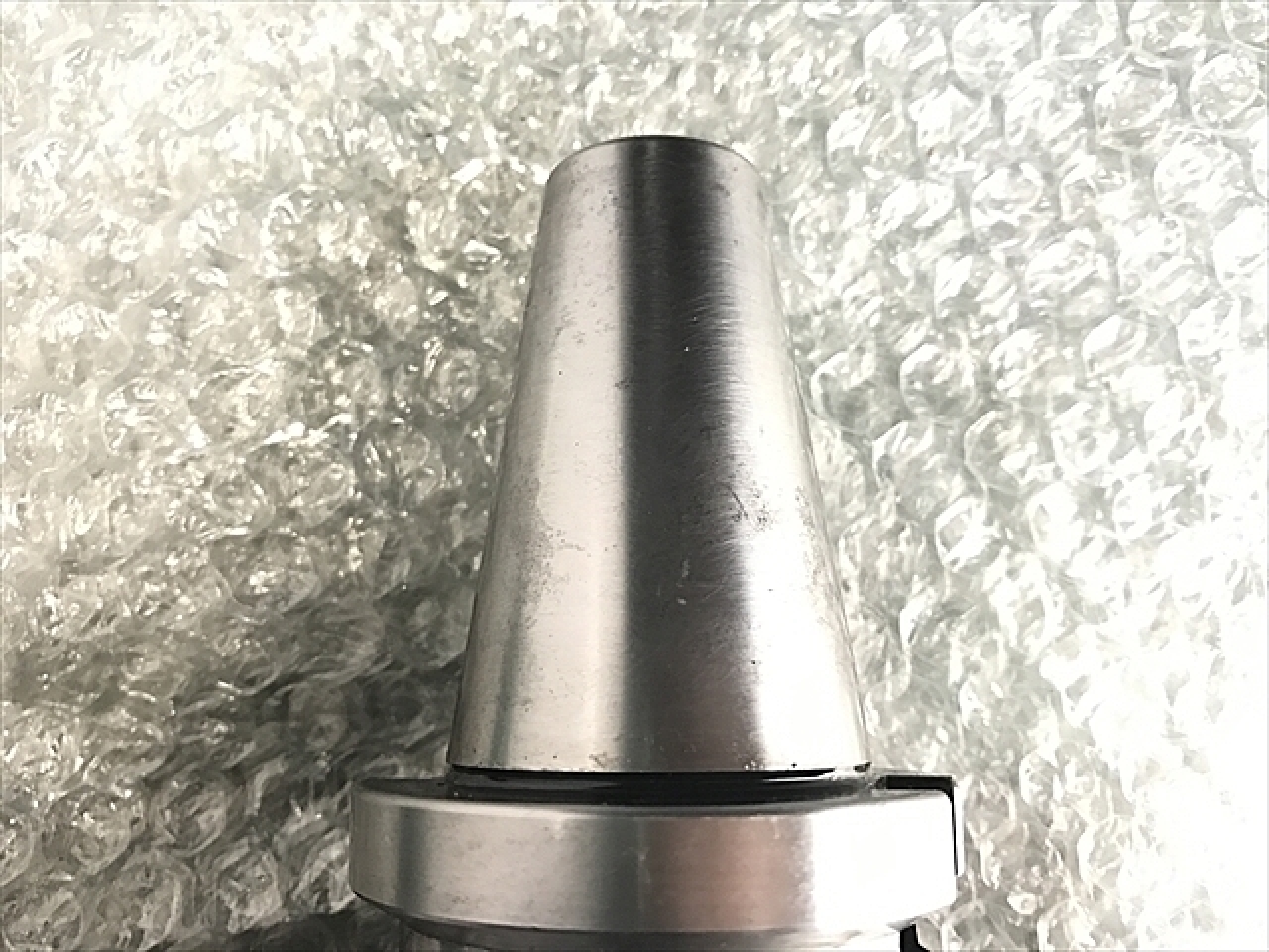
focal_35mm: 28
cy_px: 476
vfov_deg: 49.7
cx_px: 634
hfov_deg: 63.4
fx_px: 1026
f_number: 1.8
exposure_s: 1/17
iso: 100
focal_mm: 3.99
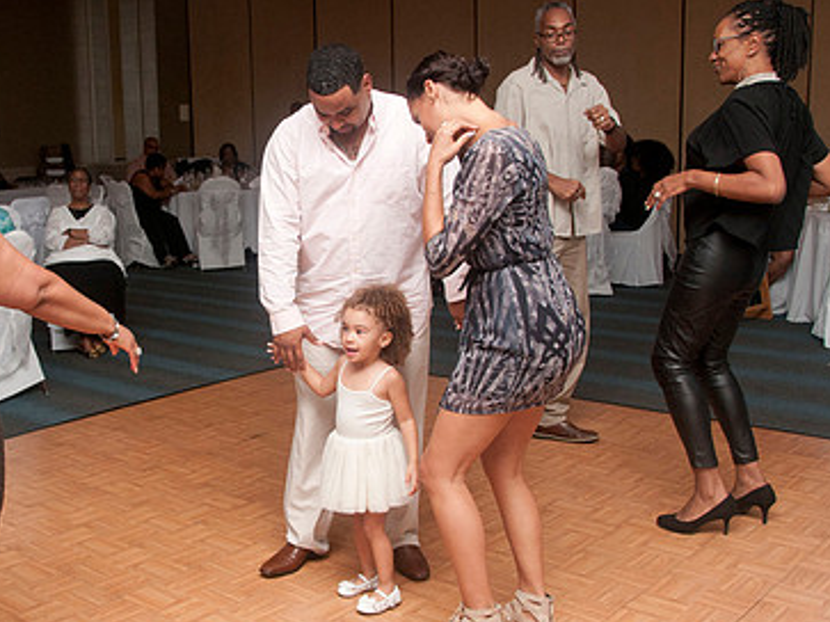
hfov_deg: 40.6
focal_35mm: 46
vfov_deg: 31.5
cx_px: 261
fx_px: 1103
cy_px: 310
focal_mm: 20
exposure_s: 1/125
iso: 400
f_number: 6.3
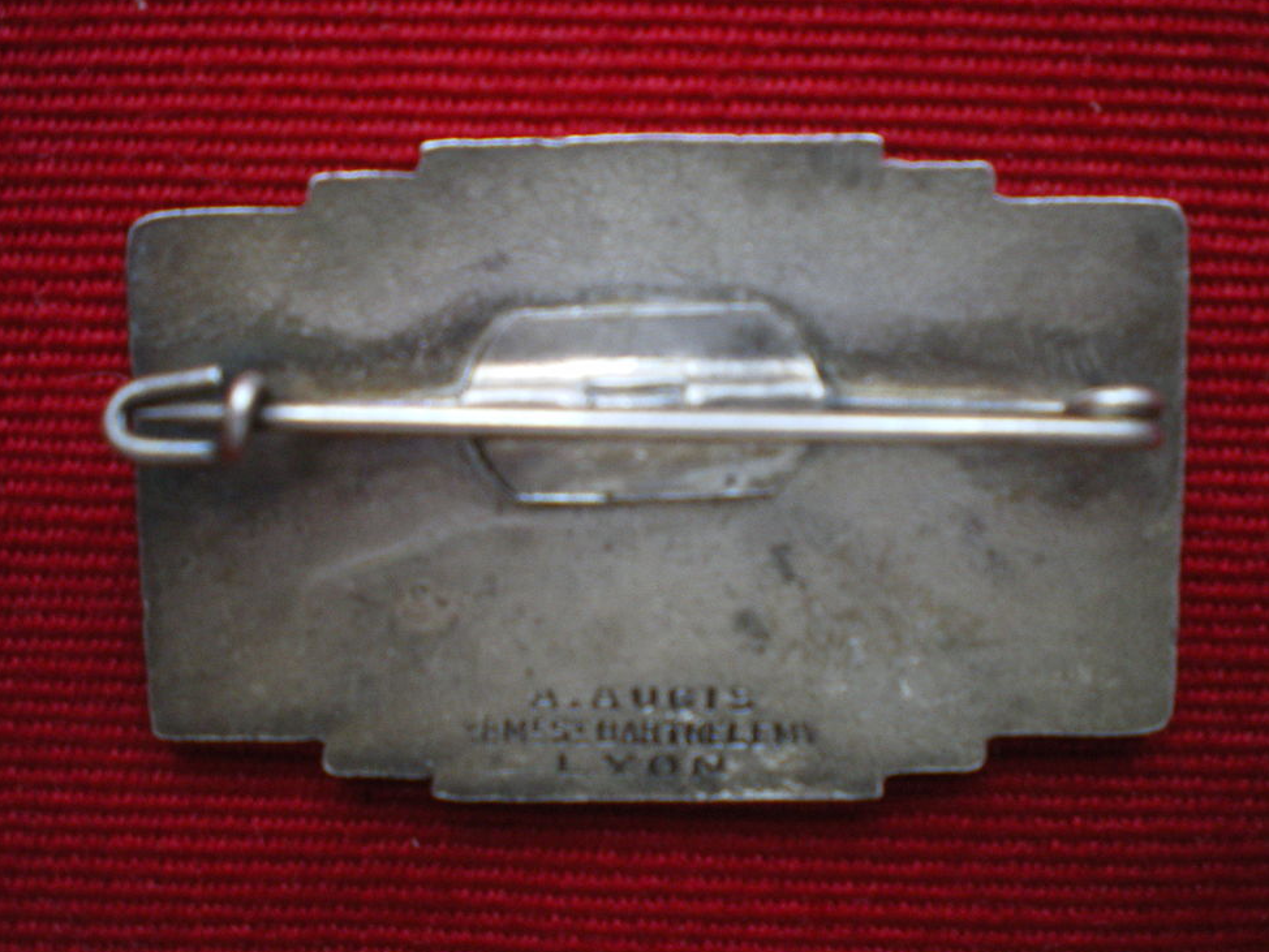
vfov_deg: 36.8
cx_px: 623
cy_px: 470
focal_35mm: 39
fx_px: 1430
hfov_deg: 47.8
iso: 250
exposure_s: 1/50
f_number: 3.1
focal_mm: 6.3
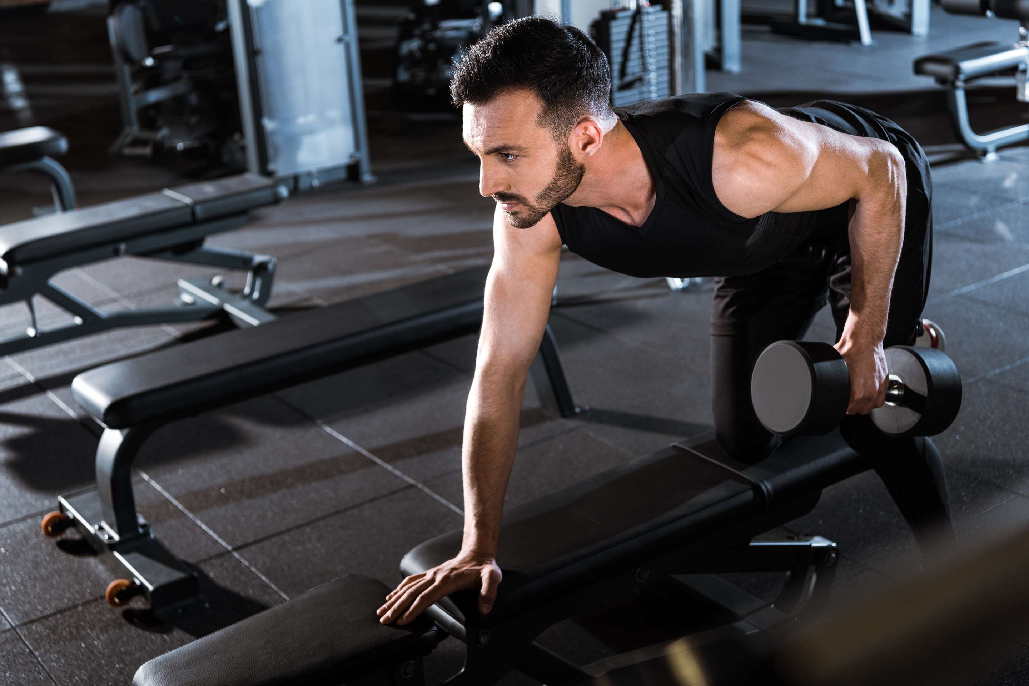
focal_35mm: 50
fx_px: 1430
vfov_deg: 27.0
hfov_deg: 39.6
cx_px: 514
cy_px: 343
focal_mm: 50
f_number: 3.5
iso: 250
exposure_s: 1/200
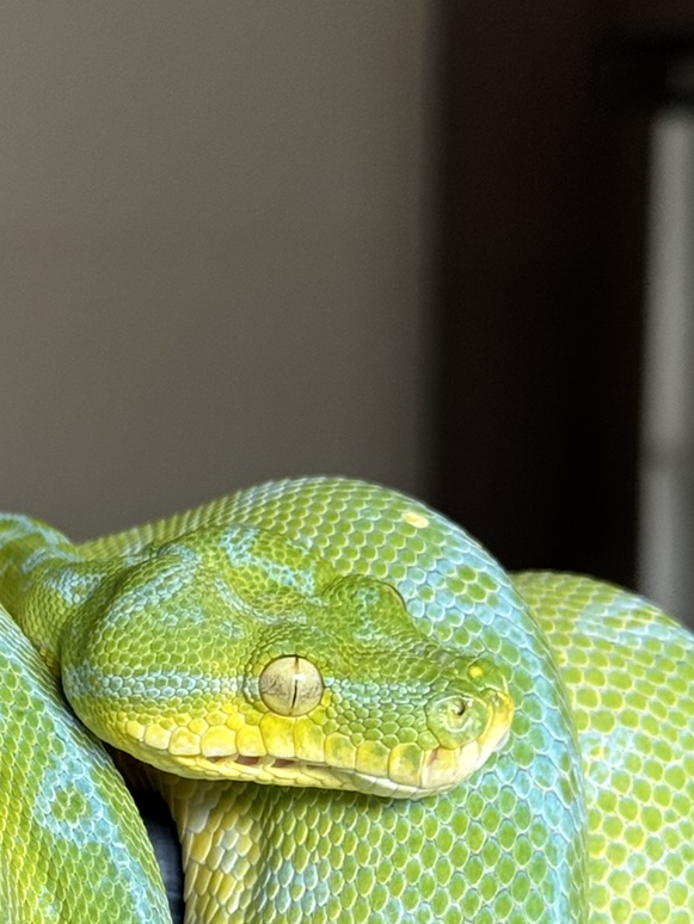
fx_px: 3393
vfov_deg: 15.3
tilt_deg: -11.4
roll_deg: +0.3
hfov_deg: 11.6
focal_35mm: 127
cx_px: 7
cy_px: 824
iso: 100
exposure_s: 1/89
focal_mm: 6.76
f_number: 1.78
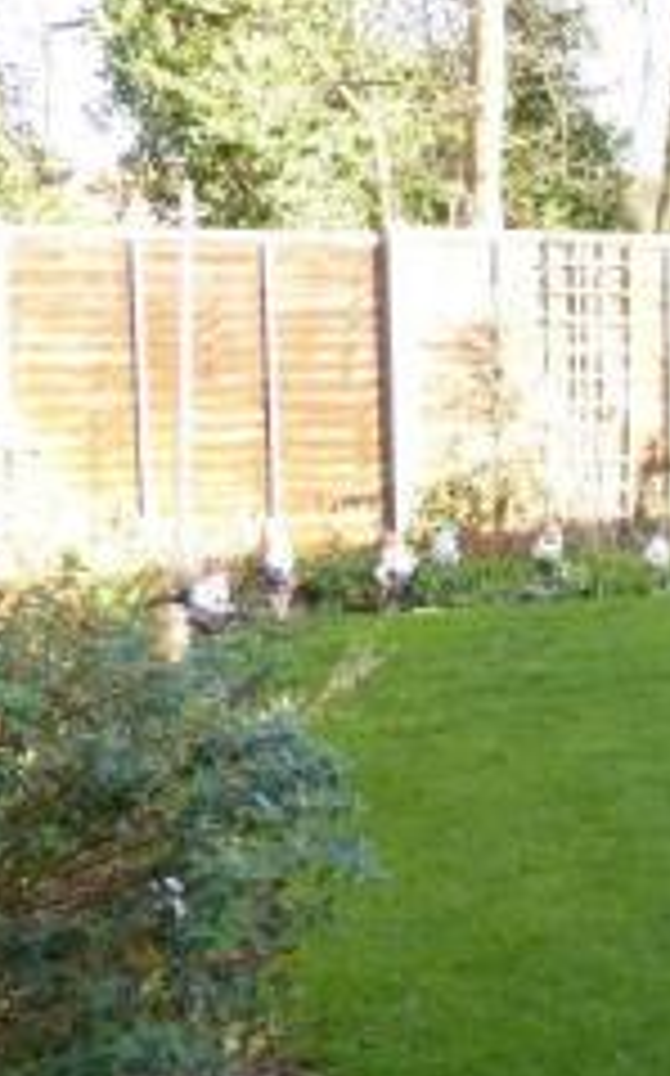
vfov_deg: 33.0
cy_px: 493
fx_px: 1815
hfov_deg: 17.1
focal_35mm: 62
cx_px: 1207
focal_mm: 4.3
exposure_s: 1/60
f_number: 3.3
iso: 100
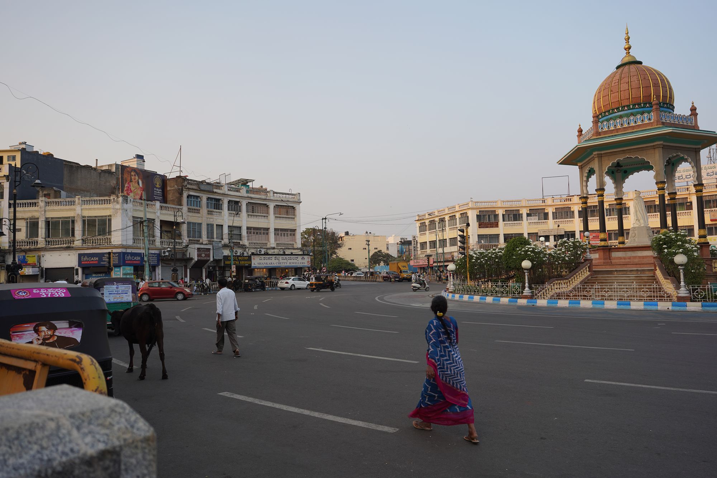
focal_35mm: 24
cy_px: 239
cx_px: 358
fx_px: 478
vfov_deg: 53.1
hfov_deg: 73.7
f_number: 5.6
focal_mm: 24
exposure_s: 1/100
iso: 100
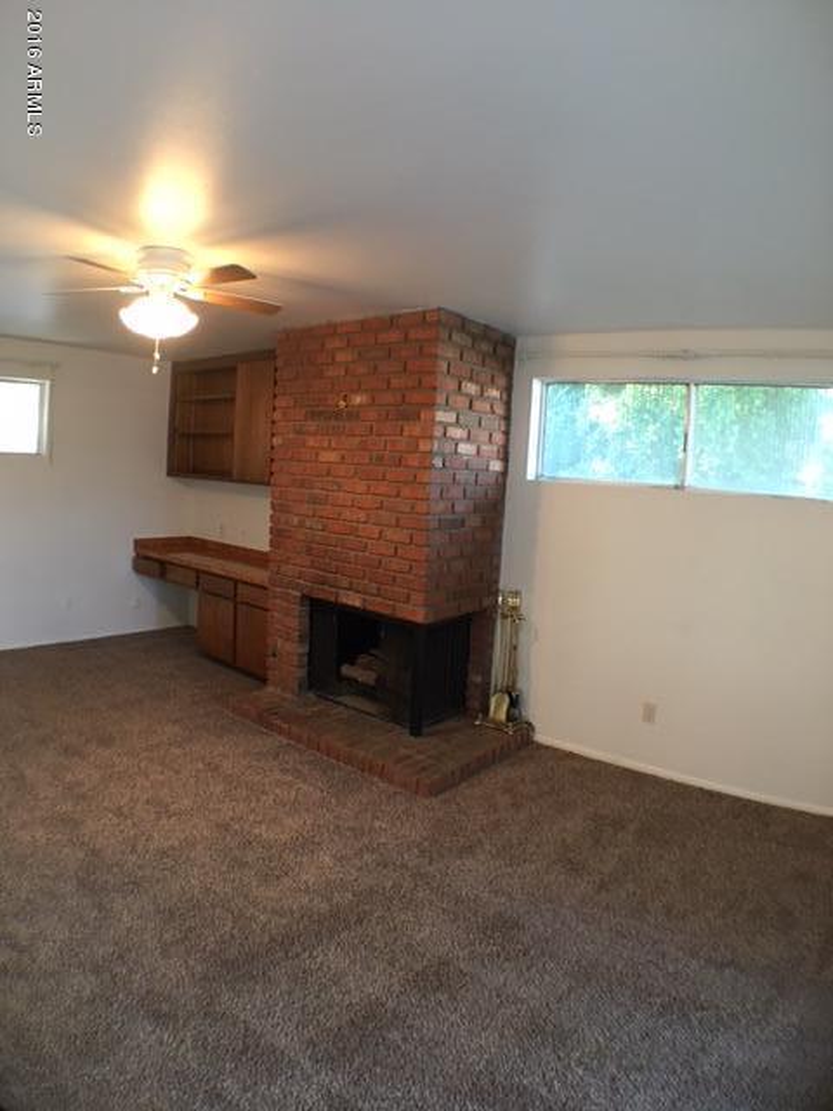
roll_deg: -3.4
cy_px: 556
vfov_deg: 61.7
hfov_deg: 48.2
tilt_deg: -7.1
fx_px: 930
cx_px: 416
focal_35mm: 29
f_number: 2.2
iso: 80
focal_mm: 4.15
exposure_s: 1/15
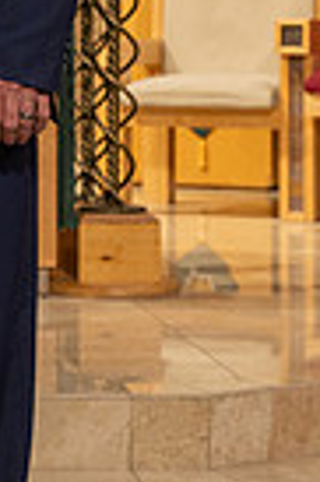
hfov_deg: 9.0
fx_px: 1978
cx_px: -192
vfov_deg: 13.7
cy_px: 39
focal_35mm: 148
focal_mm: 45
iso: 2500
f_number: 5
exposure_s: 1/250
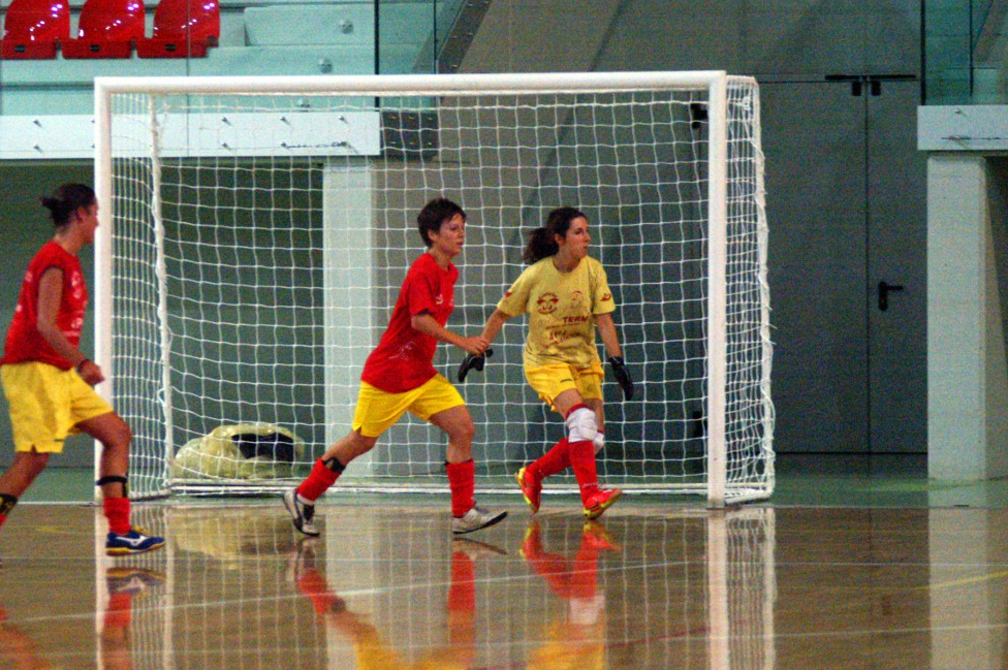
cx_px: 409
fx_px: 8253
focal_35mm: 295
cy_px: 362
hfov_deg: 7.0
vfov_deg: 4.7
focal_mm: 150
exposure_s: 1/350
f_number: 2.8
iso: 3200
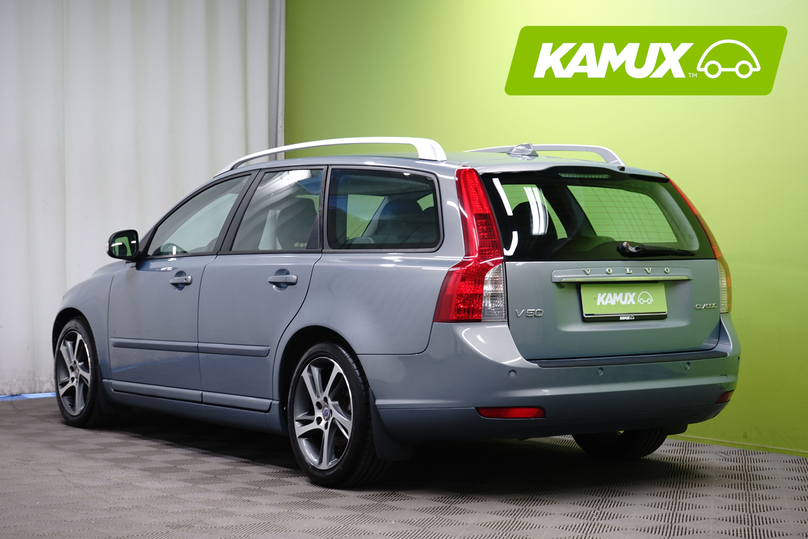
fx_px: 1549
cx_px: 404
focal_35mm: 69
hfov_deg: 29.2
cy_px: 270
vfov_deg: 19.7
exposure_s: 1/6
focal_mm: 69
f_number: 8
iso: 500
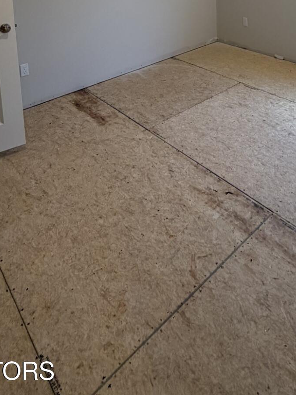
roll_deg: +1.9
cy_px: -26
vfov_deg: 45.7
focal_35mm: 31
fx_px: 354
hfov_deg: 44.8
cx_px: 197
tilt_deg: -6.1
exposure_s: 1/120
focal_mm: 2.22
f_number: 2.2
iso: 125
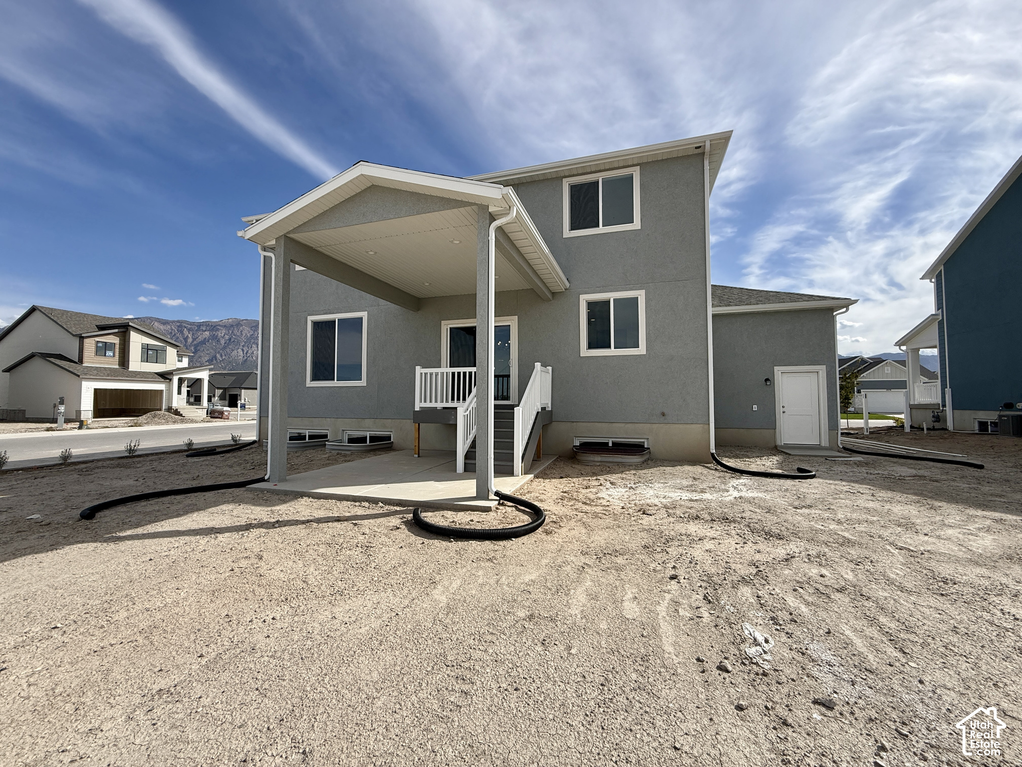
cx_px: 511
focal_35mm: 14
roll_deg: +0.1
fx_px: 413
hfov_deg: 102.1
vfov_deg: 85.7
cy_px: 384
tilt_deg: +3.6
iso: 50
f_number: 2.2
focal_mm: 2.22
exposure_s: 1/2237
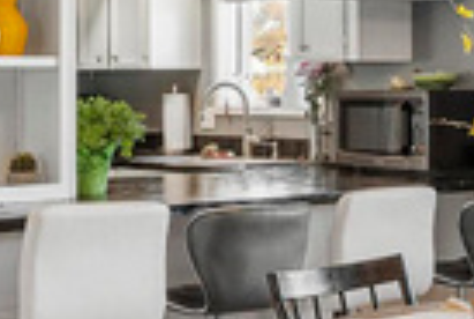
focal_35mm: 86
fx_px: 1133
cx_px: 242
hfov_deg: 23.6
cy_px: 66
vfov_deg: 15.9
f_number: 7.1
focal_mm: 18.4
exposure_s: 1/3
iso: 320
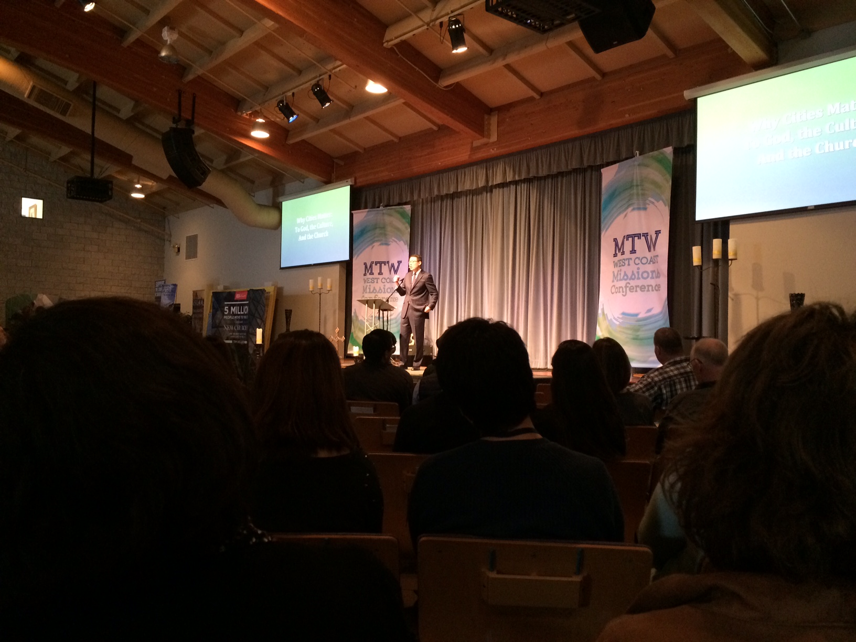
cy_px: 321
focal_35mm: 29
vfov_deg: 48.2
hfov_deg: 61.7
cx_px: 428
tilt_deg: +1.3
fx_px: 717
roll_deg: +0.1
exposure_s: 1/24
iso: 320
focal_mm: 4.15
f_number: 2.2
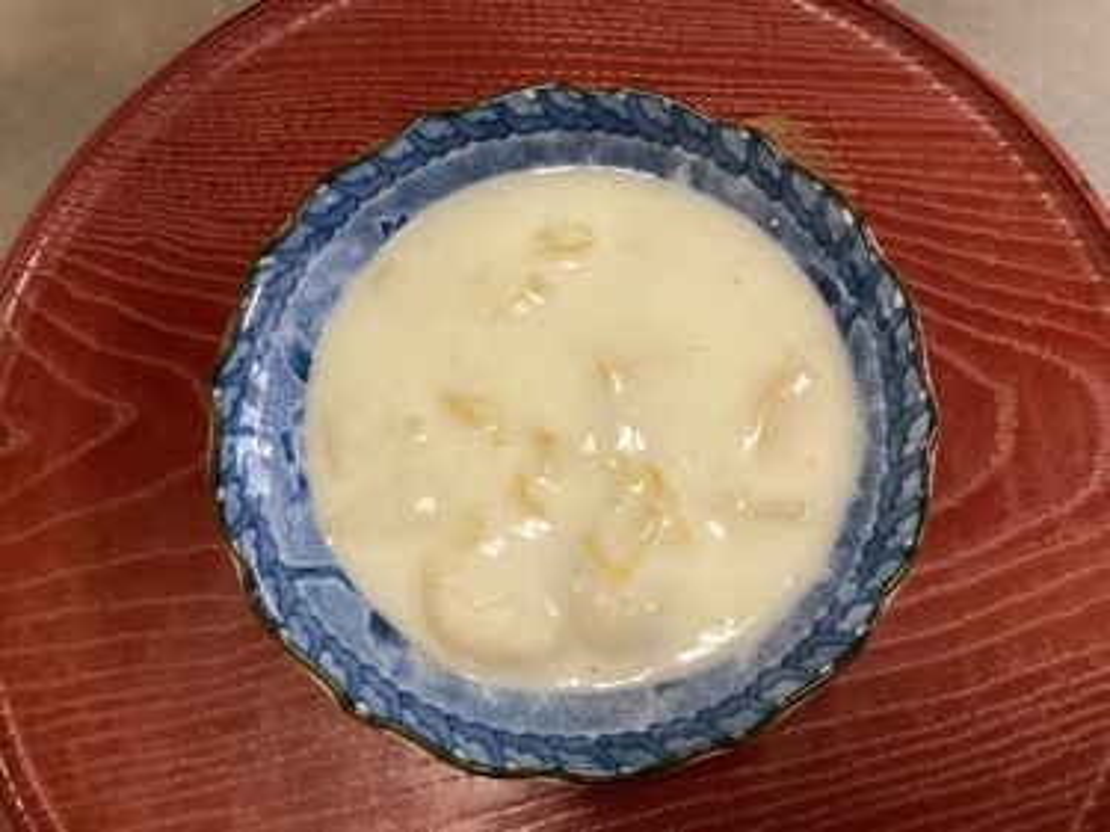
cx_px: 555
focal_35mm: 31
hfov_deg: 58.4
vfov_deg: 45.4
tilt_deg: -75.0
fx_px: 994
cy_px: 416
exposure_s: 1/60
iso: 200
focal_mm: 3.3
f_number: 2.4
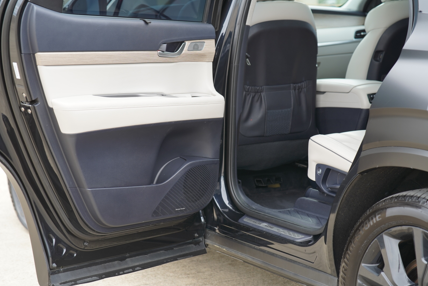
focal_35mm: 86
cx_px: 216
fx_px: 1023
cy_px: 143
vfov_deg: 15.9
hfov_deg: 23.6
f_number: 4
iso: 200
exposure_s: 1/100
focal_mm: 85
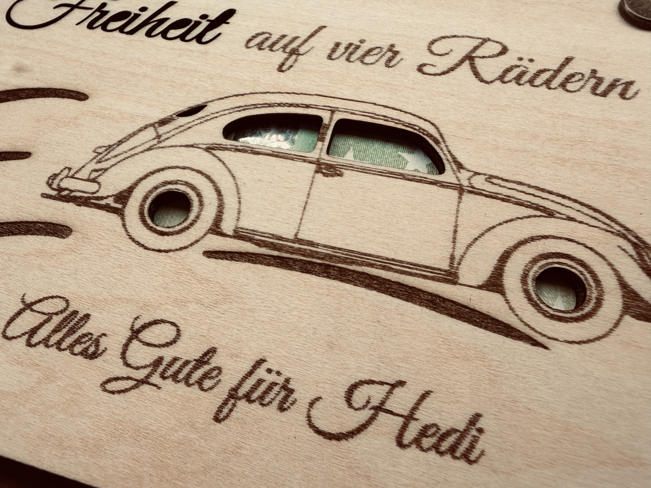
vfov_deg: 53.1
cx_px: 326
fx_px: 489
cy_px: 244
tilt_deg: -61.4
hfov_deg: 67.3
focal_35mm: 26
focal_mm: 2.22
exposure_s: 1/100
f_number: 2.2
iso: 80
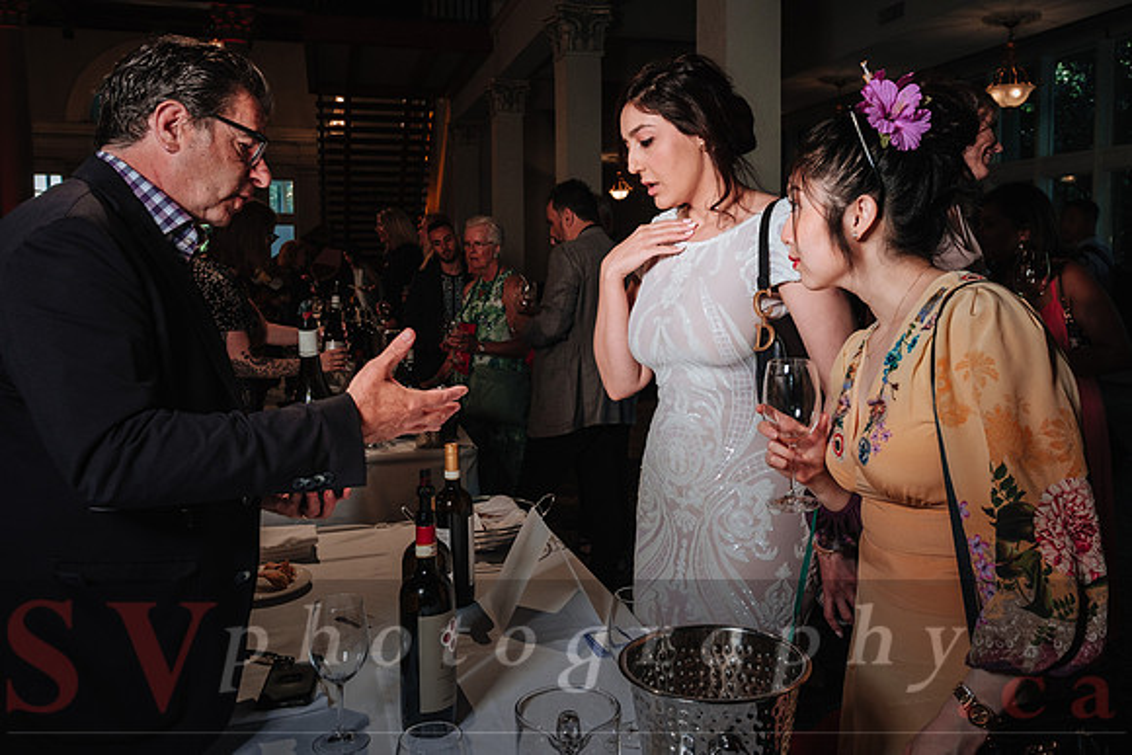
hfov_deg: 63.4
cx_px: 632
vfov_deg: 44.9
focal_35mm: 29
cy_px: 337
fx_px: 912
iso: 800
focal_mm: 17.4
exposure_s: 1/100
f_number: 5
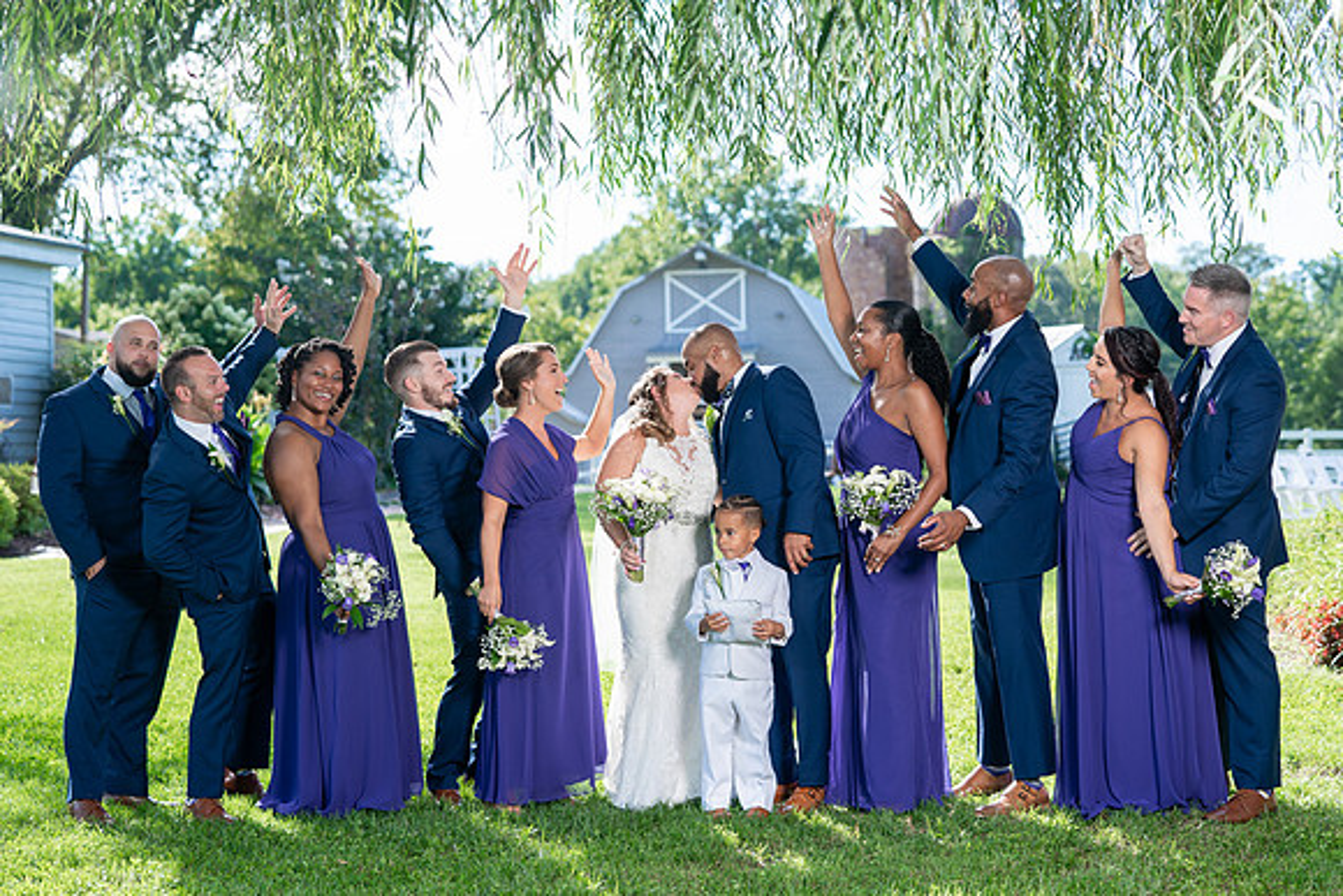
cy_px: 433
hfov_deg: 26.1
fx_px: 2891
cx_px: 694
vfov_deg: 17.6
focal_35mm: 77
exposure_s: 1/250
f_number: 4
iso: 100
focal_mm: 75
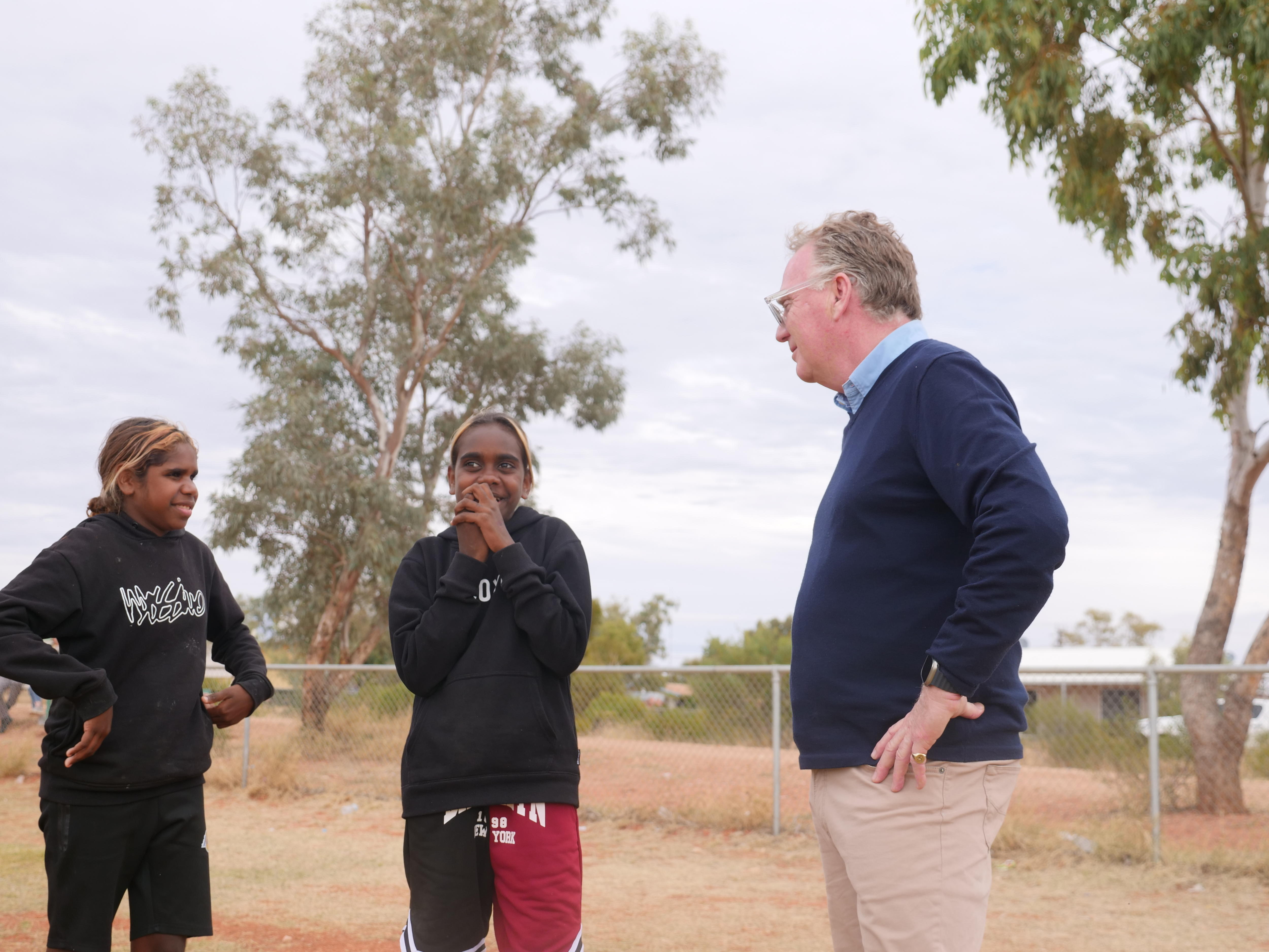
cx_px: 634
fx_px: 1906
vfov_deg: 28.0
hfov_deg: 36.8
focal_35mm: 52
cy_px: 476
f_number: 3.5
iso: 200
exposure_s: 1/800
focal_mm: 26
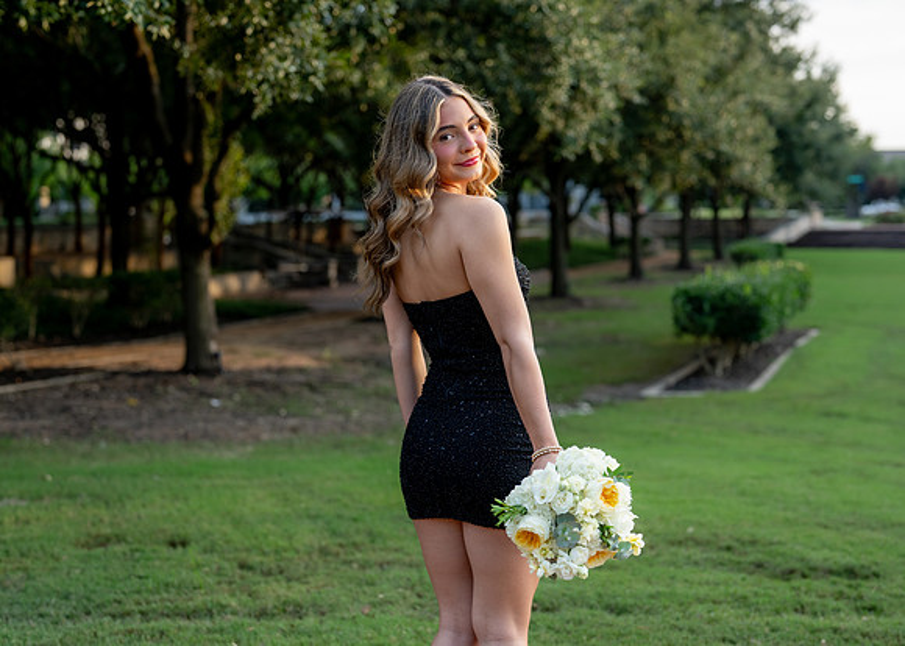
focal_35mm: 58
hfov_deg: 33.7
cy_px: 307
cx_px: 479
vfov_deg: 24.4
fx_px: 1493
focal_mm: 50
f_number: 2.5
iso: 250
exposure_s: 1/500
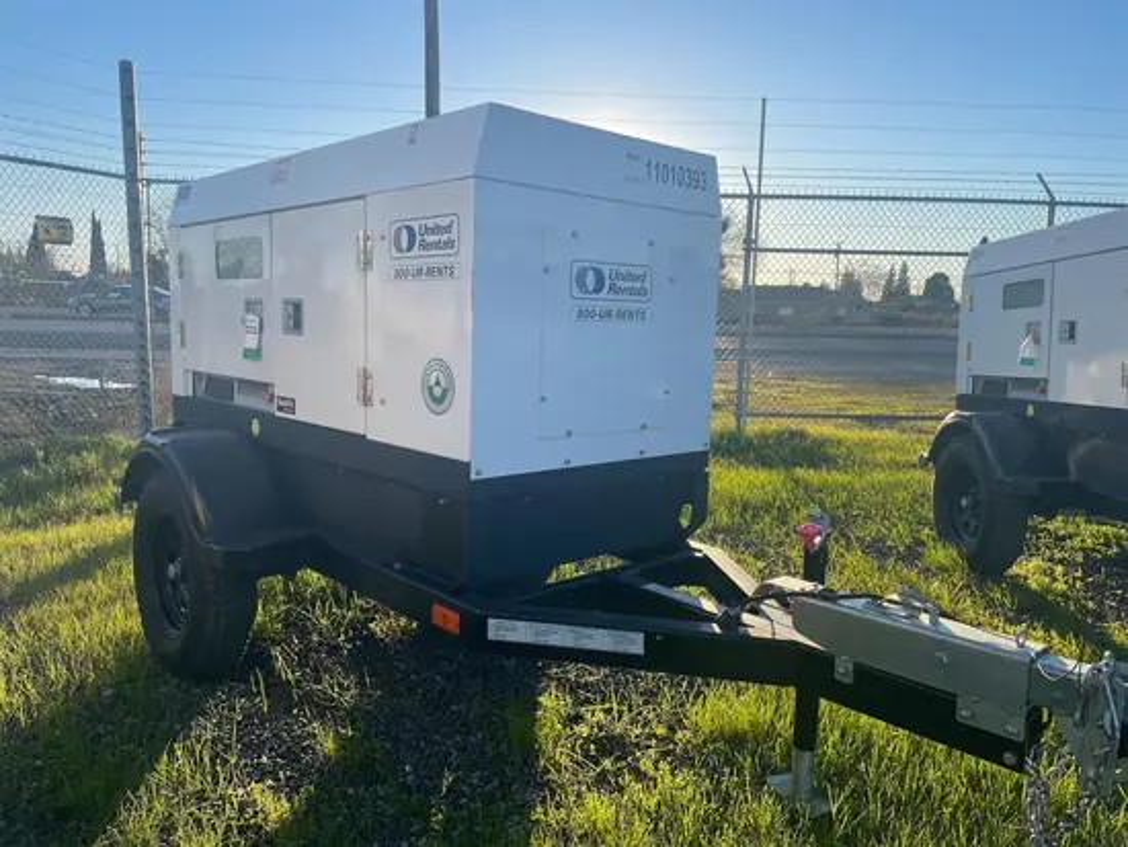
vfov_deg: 53.1
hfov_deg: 67.3
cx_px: 564
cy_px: 424
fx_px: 848
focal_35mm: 26
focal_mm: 4.2
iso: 50
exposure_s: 1/1795
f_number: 1.6
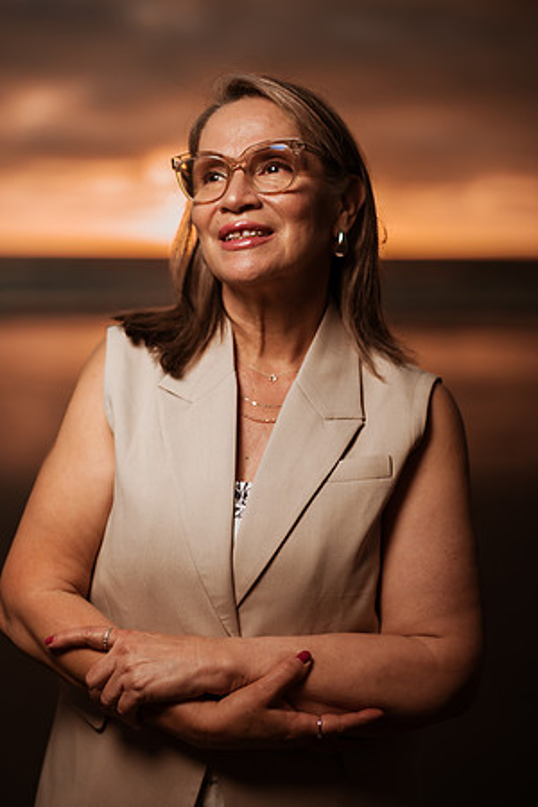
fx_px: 1300
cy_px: 404
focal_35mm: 58
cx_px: 269
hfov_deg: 23.4
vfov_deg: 34.5
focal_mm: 58
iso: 50
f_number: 1.8
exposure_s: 1/8000
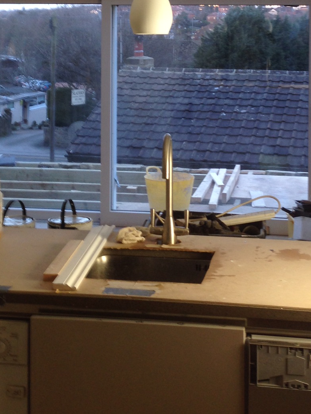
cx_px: 184
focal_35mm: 65
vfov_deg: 28.6
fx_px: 779
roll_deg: -1.1
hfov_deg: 22.6
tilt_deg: -0.5
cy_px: 41
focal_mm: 4.12
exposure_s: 1/20
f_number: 2.4
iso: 50
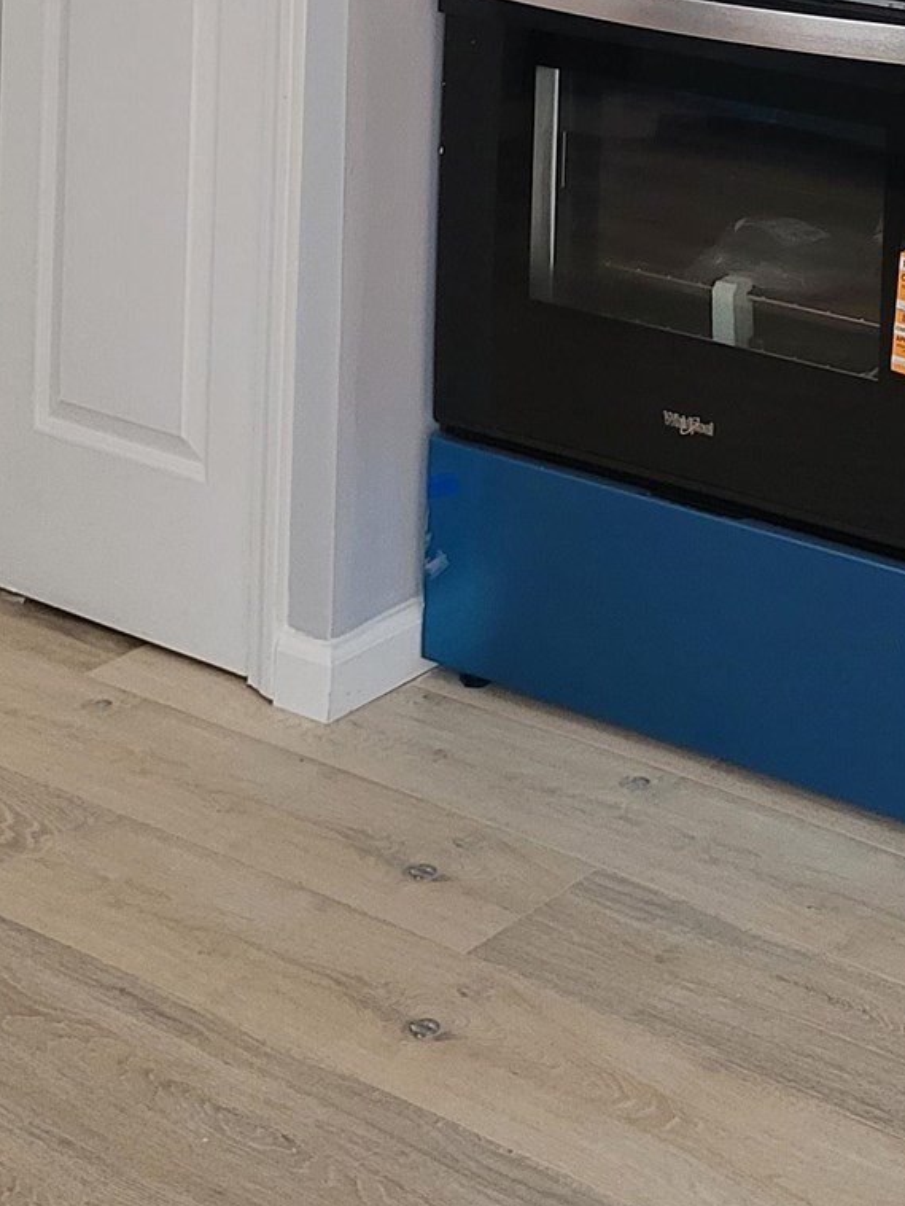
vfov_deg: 21.8
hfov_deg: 18.2
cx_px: 903
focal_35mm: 79
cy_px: -442
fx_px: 2752
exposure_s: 1/120
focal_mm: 5.4
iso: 320
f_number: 1.8
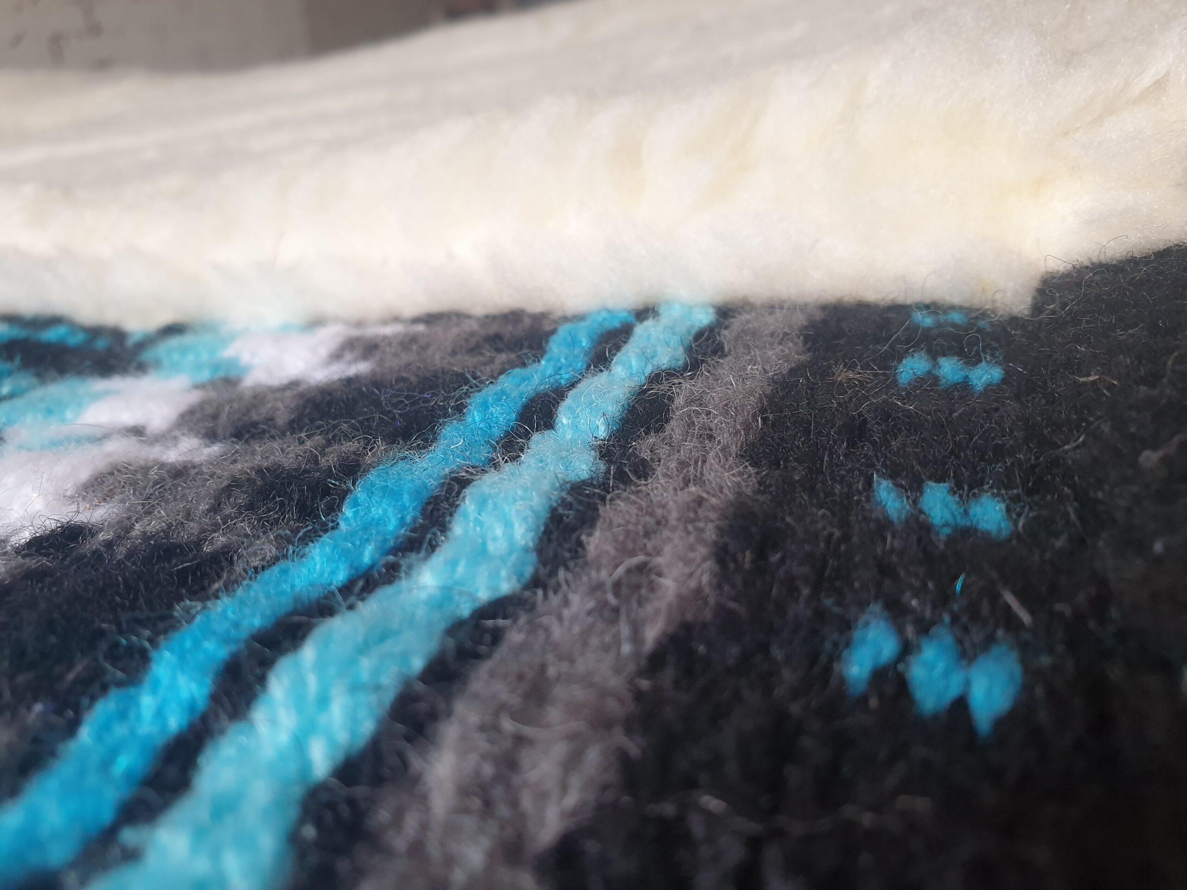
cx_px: 594
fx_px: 892
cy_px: 445
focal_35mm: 26
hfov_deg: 67.3
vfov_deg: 53.1
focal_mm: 4.3
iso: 160
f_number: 2.4
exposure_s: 1/50
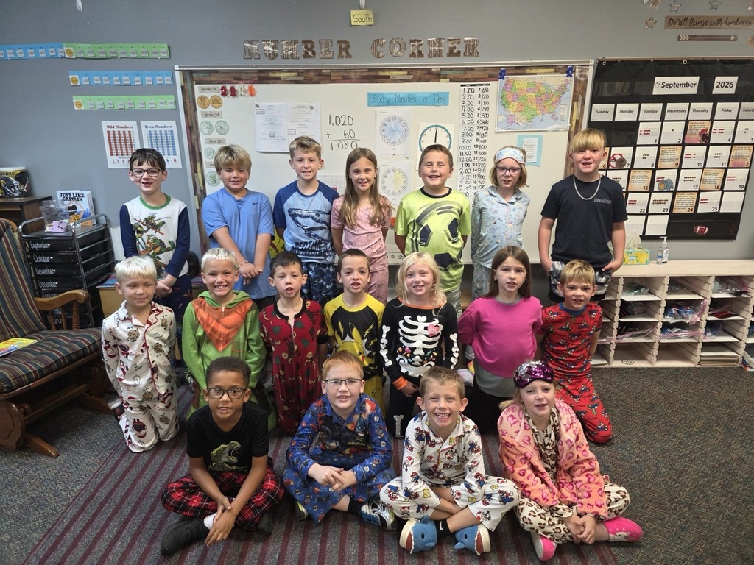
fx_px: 501
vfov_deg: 58.9
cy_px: 282
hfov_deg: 73.9
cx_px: 377
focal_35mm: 23
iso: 320
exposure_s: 1/120
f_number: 1.7
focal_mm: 6.3
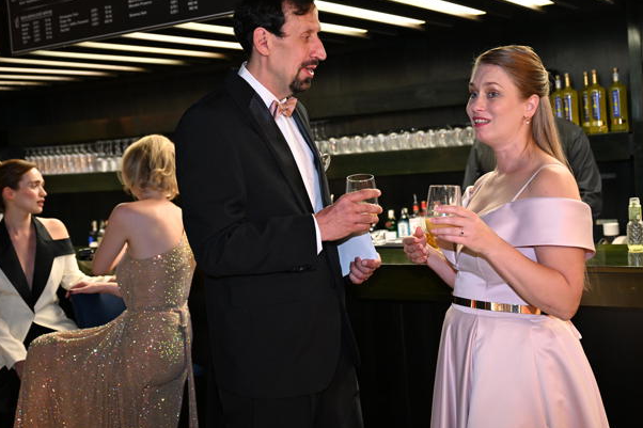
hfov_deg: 41.9
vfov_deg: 28.6
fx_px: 839
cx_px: 354
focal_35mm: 47
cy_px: 200
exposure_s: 1/160
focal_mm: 41
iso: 2500
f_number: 3.5
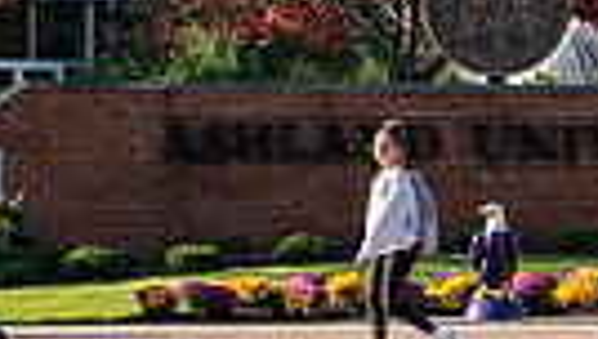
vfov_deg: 3.4
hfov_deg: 6.0
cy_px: -185
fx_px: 5752
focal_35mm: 362
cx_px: 353
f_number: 6.3
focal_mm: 80
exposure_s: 1/320
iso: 125
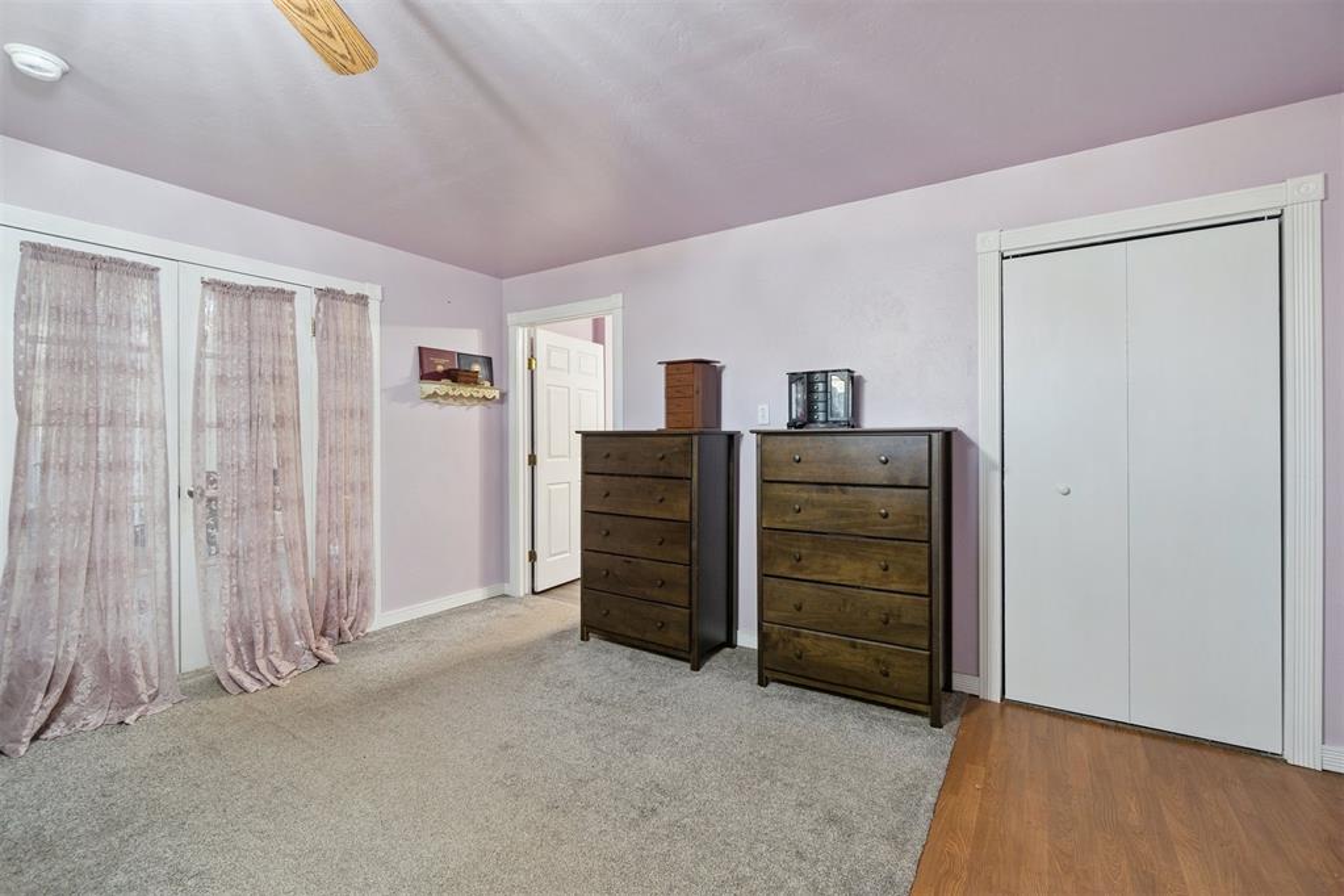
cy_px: 448
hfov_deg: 100.4
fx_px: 560
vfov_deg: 77.3
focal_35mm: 15
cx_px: 672
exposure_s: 1/13
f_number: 6.3
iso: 200
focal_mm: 10
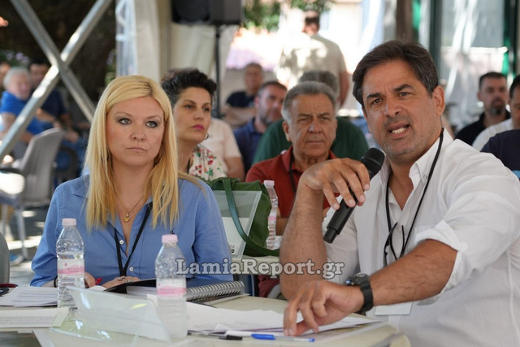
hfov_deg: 15.9
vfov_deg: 10.6
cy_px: 174
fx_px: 1864
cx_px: 260
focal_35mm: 129
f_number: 4
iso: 250
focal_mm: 86
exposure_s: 1/160
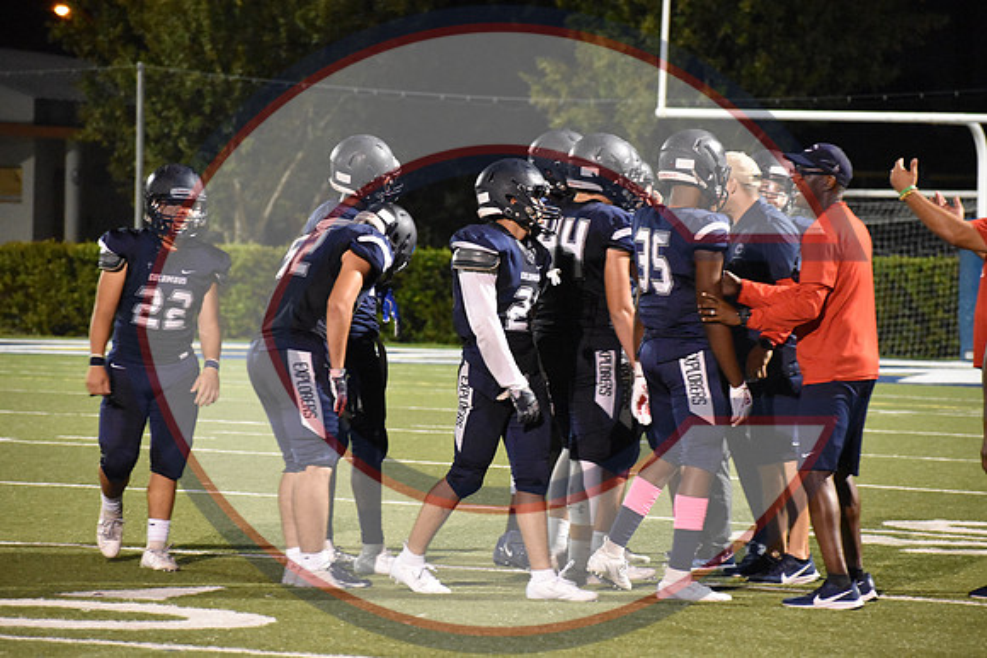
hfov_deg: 10.5
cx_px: 494
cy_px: 329
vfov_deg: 7.0
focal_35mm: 195
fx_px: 5347
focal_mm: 130
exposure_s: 1/125
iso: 7200
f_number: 4.8
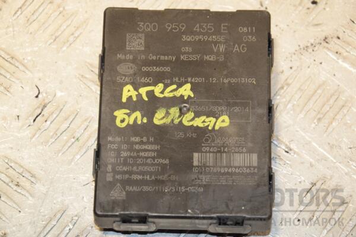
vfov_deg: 10.2
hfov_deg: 15.2
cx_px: 178
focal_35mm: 135
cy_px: 118
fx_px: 1335
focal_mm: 90
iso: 800
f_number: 7.1
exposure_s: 1/200
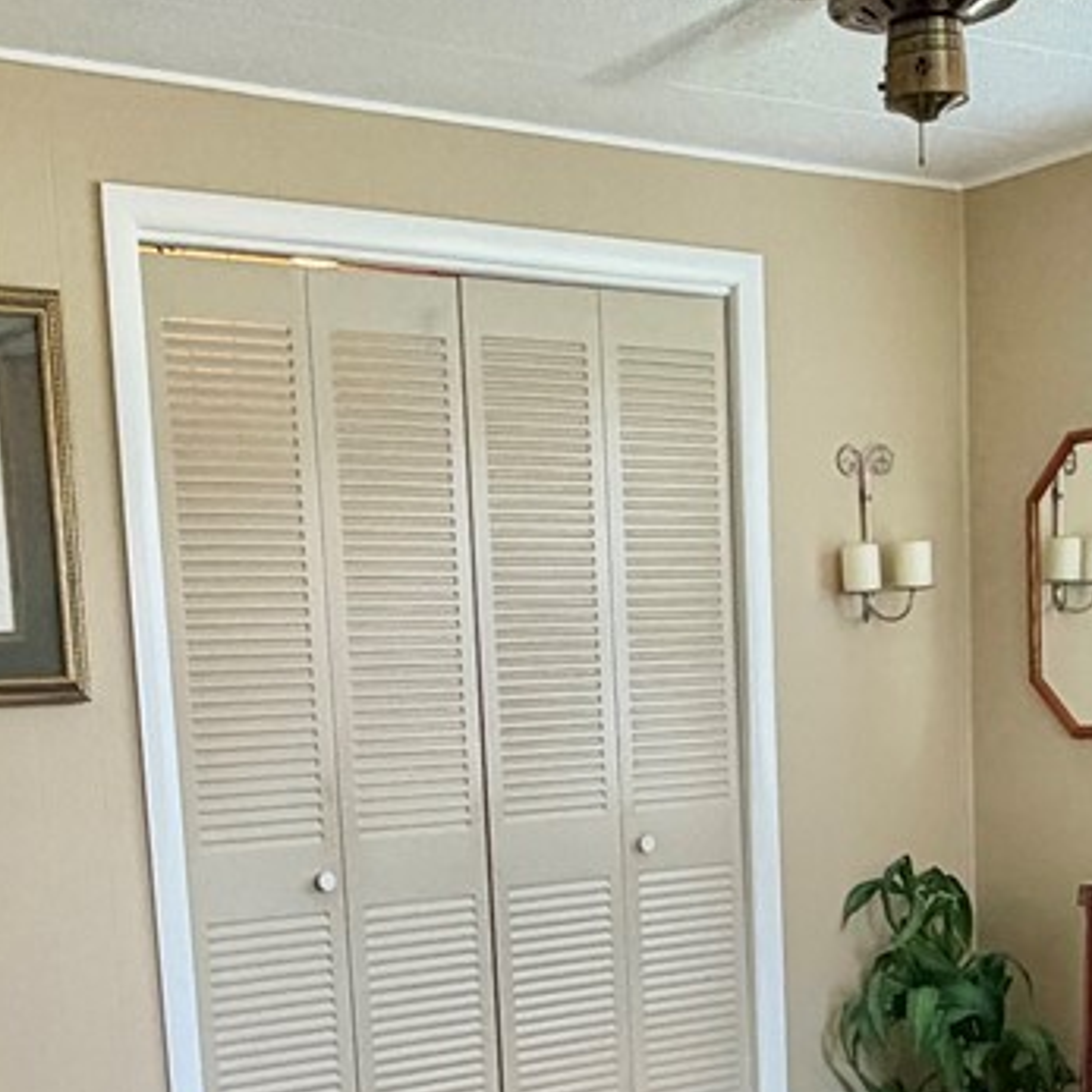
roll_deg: +2.9
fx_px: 2034
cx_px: 588
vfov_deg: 28.7
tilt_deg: -9.0
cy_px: 1010
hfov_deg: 30.0
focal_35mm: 57
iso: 200
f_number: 2.2
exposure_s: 1/60
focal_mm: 2.22
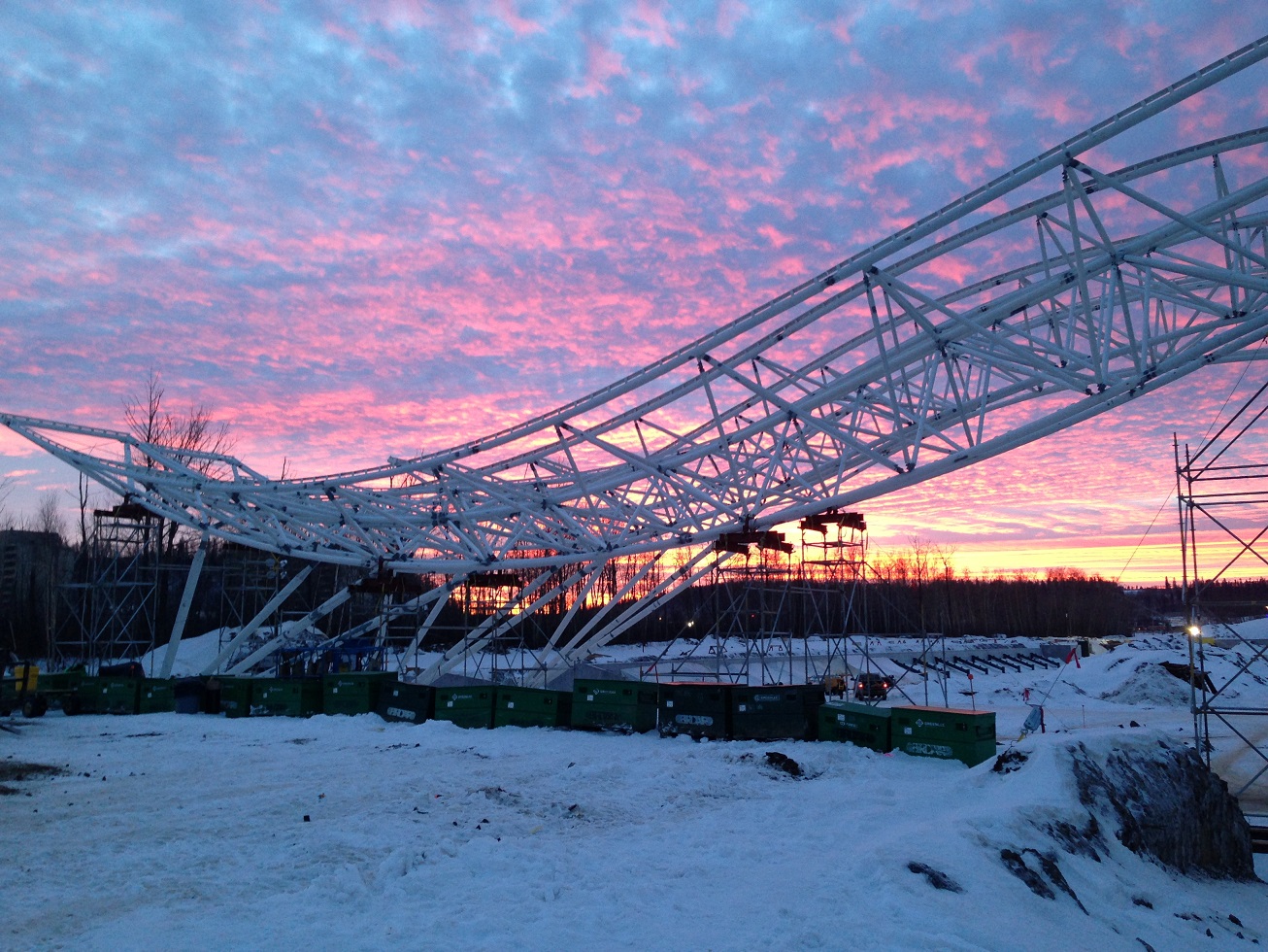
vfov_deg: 43.0
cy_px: 476
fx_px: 1209
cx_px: 634
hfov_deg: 55.3
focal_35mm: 33
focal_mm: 4.13
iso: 80
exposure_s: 1/20
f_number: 2.4
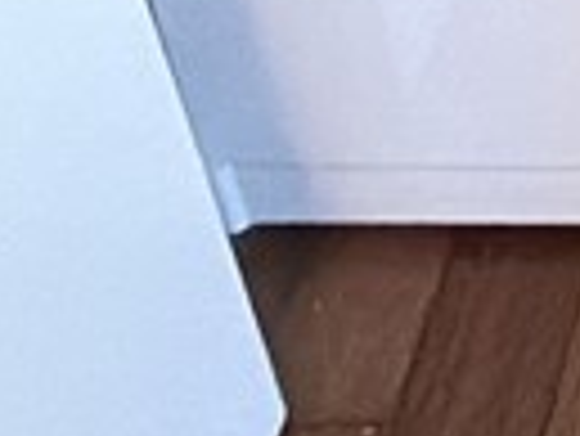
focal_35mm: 111
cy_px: -1218
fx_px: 1862
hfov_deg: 14.1
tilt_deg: -23.3
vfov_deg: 8.4
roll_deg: -0.7
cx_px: 1245
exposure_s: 1/40
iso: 1000
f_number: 2.2
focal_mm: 2.22
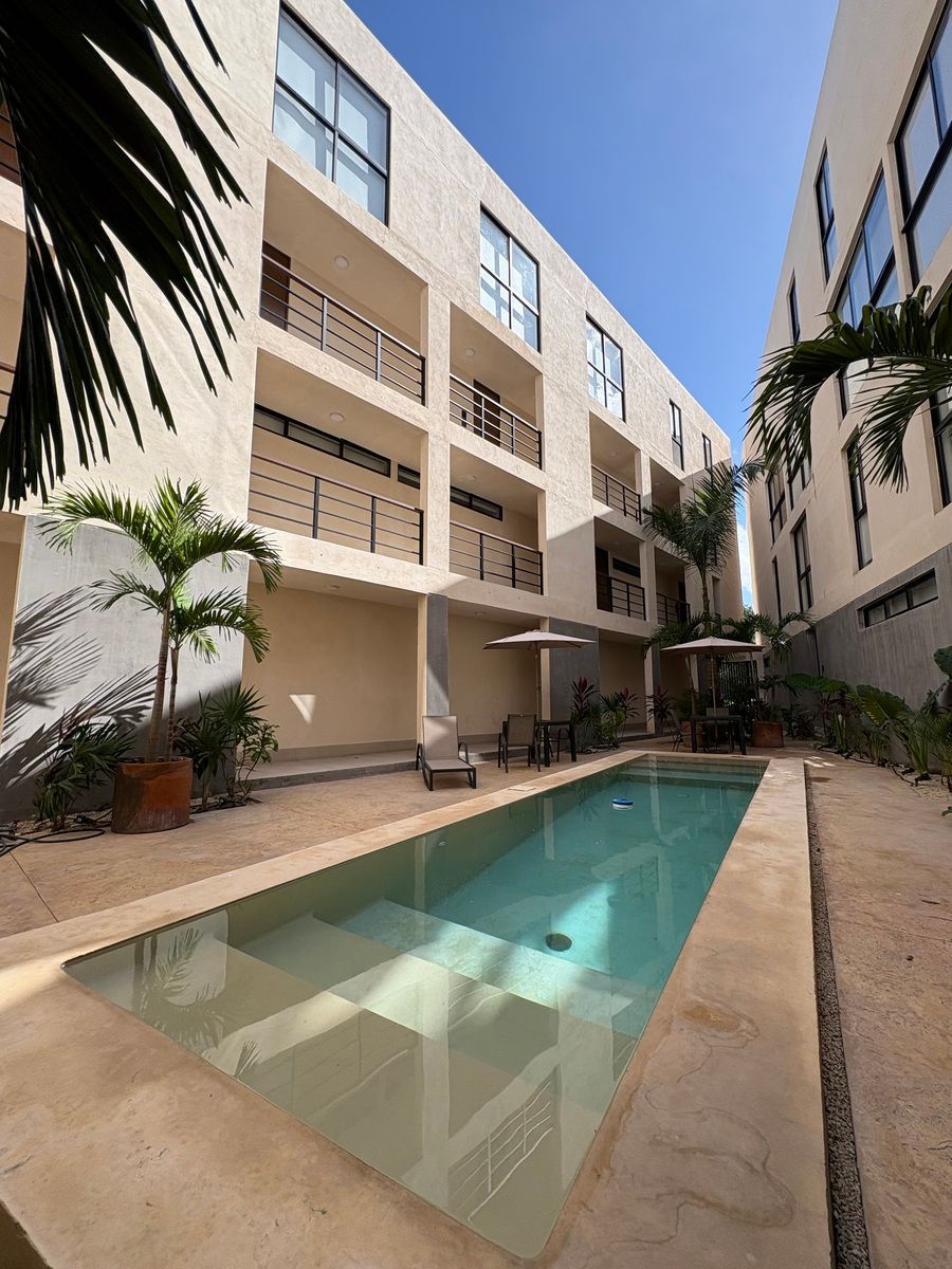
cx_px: 476
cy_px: 634
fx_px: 513
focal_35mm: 14
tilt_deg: +7.8
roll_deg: +0.0
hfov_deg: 85.7
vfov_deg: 102.1
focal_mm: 2.22
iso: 50
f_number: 2.2
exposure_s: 1/1006
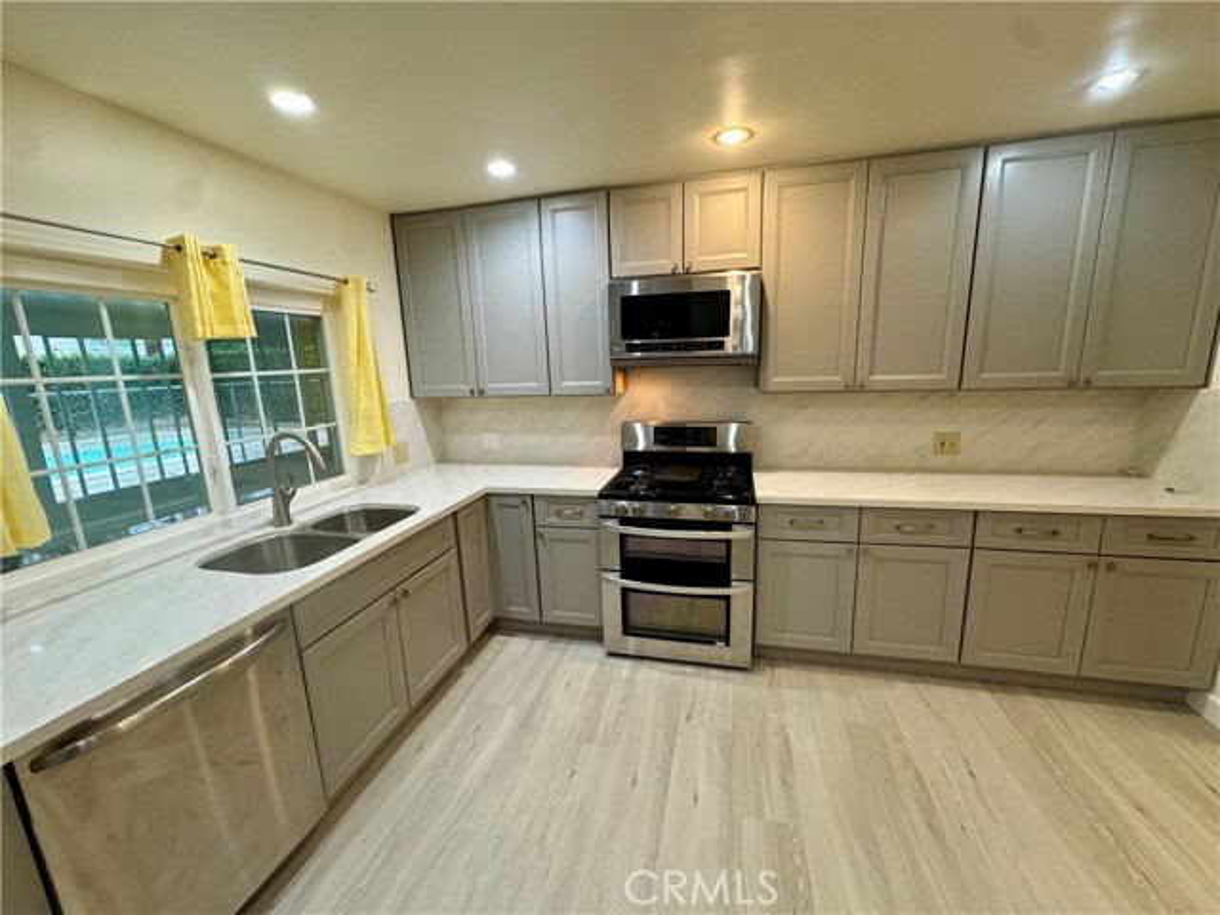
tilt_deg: -12.3
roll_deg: +1.6
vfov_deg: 85.7
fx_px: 493
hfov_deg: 102.1
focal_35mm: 14
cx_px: 610
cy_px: 458
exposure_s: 1/60
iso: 160
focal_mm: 2.22
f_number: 2.2
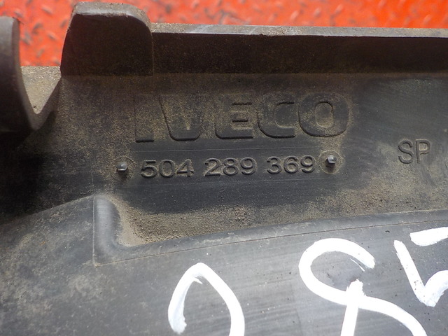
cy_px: 168
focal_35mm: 30
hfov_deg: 60.0
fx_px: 388
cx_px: 224
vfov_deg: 46.8
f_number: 3.3
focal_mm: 4.1
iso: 160
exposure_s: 1/30
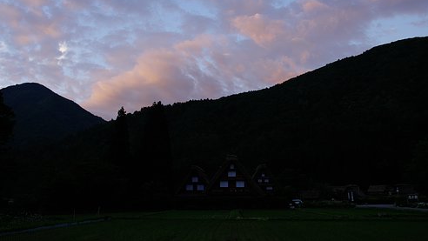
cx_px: 209
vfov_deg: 31.9
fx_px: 420
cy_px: 98
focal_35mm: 37
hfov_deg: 54.0
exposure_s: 1/13
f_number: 8
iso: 100
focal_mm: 23
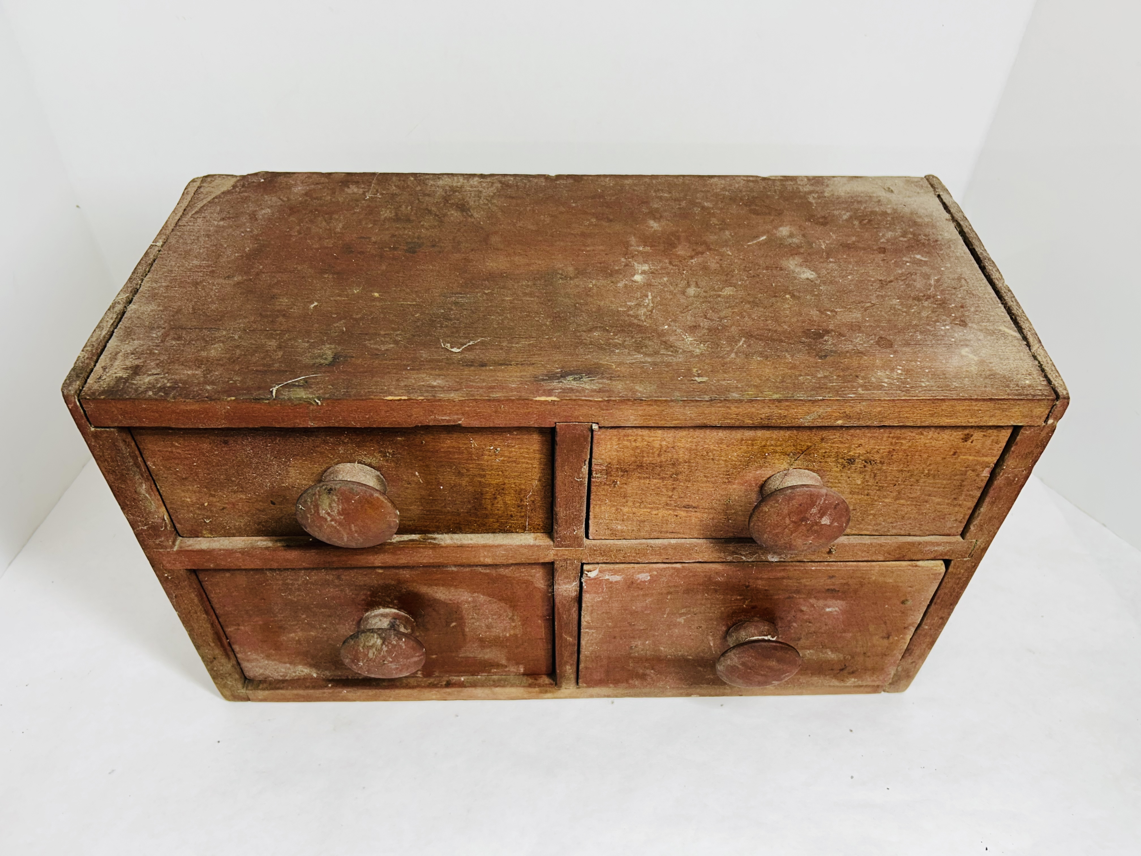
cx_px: 570
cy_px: 428
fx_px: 857
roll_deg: -0.9
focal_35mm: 26
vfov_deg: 53.1
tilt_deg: -43.6
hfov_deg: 67.3
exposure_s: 1/132
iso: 32
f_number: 1.5
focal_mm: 5.7
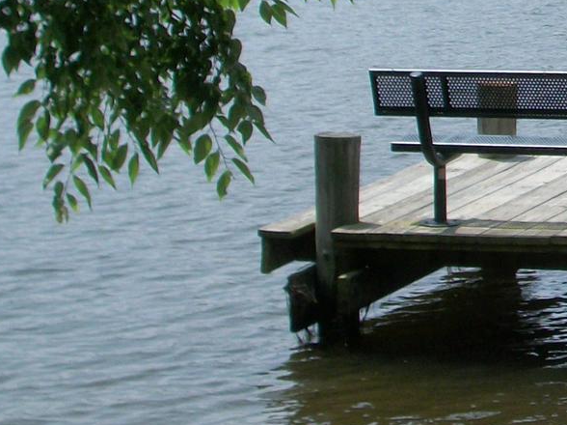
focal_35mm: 188
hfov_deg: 10.1
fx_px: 3077
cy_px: -90
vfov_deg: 7.8
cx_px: 913
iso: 80
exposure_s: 1/800
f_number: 4
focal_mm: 9.7
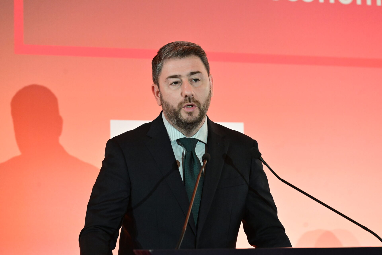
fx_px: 2122
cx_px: 191
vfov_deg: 6.9
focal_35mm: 200
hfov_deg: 10.3
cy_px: 128
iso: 8000
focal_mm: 200
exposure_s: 1/400
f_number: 5.6
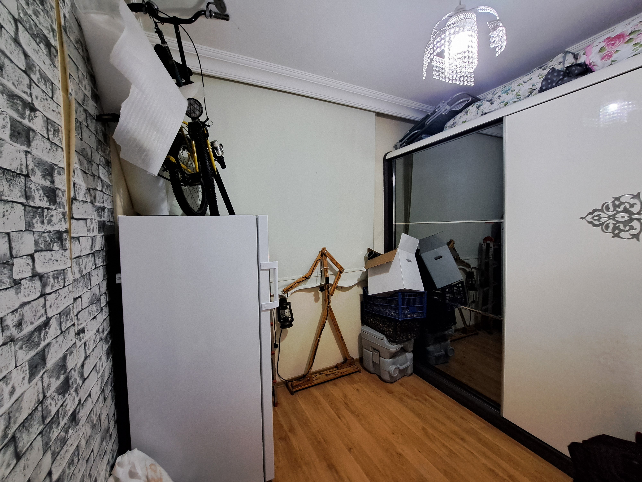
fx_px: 241
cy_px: 241
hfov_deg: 106.2
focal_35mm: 13
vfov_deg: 89.9
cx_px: 321
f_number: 2.2
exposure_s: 1/25
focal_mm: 1.74
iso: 200
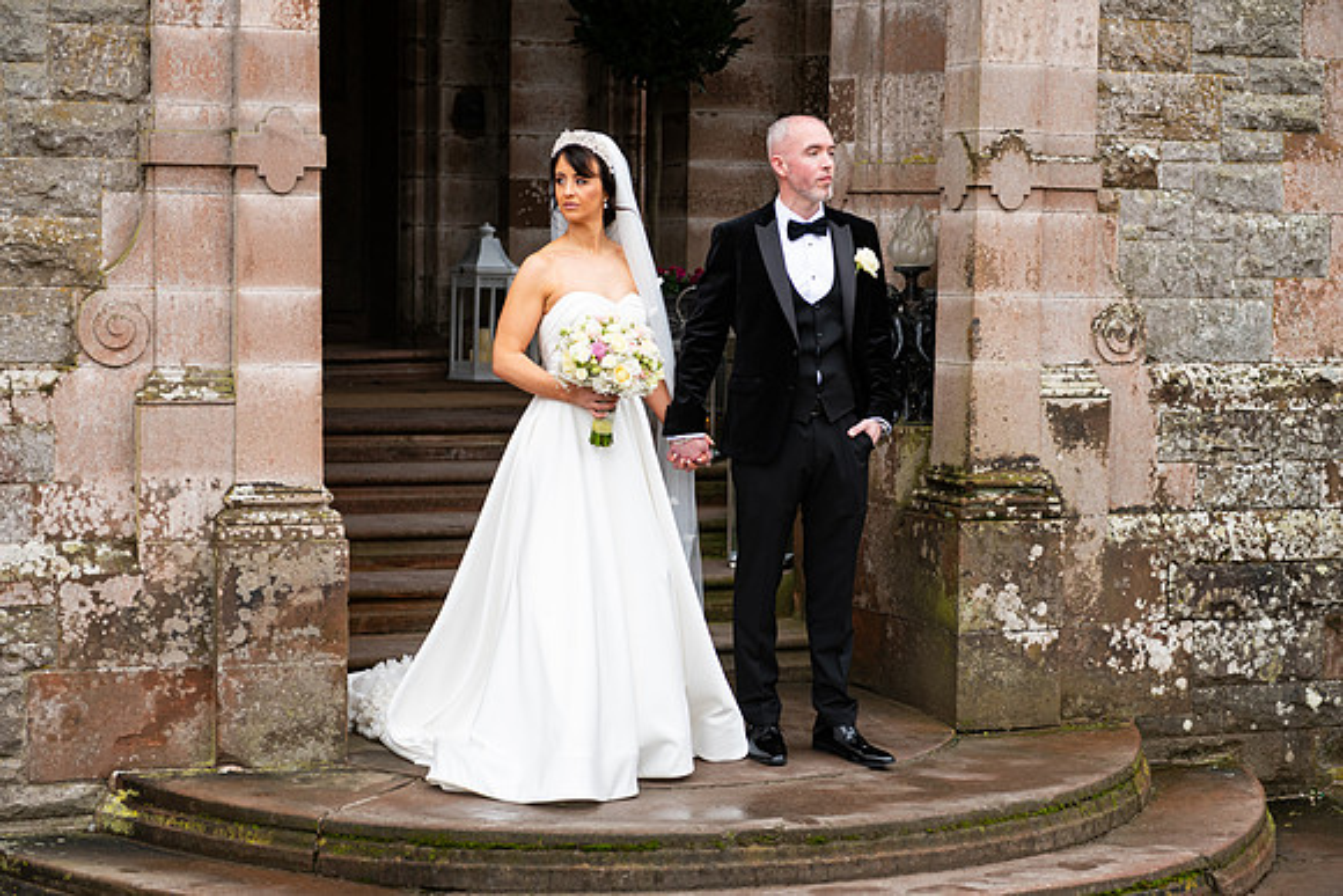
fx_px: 2730
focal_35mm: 73
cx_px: 672
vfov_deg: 18.6
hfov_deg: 27.6
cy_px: 448
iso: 200
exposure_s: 1/160
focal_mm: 70
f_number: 3.5
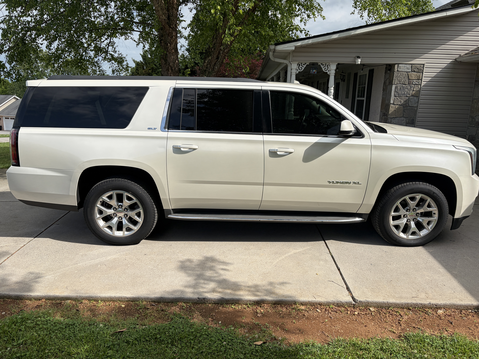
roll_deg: -1.4
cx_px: 240
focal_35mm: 26
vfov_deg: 53.1
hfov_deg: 67.3
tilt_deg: -12.7
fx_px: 360
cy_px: 180
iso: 50
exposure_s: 1/3279
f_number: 1.6
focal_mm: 5.96
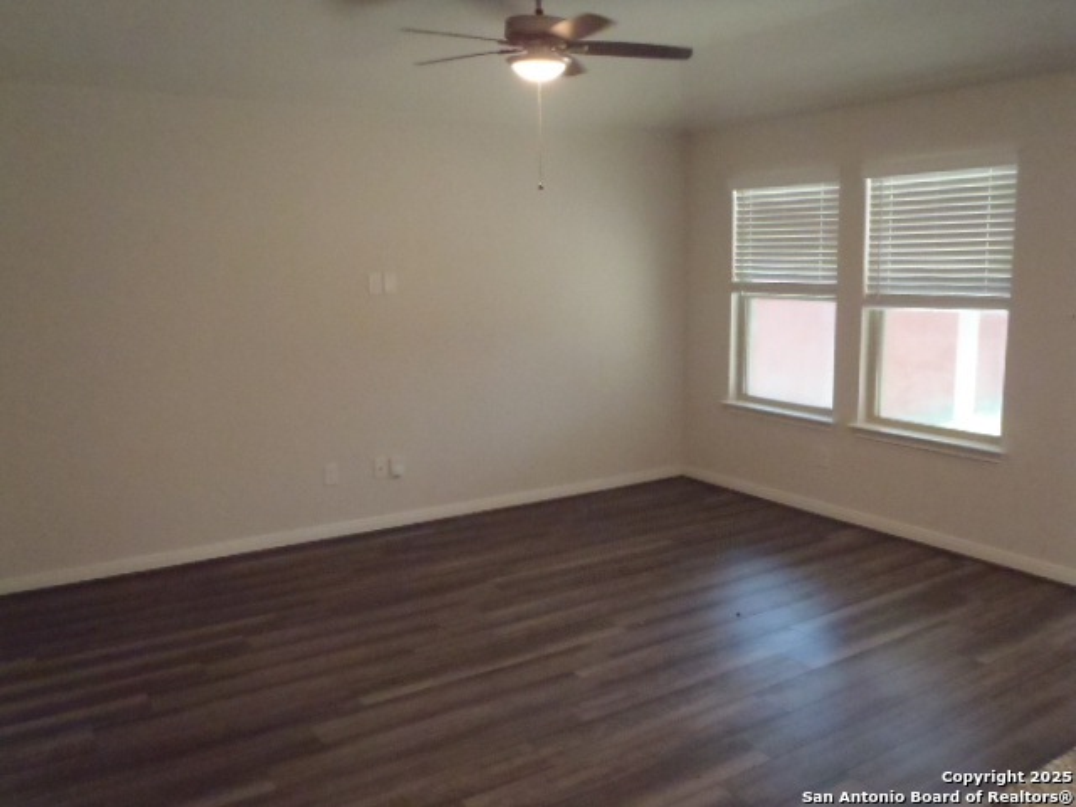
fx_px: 870
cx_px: 538
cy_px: 404
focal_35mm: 28
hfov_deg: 63.4
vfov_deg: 49.7
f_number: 3.9
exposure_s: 1/125
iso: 800
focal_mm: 5
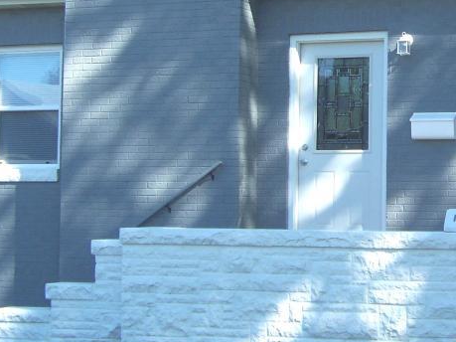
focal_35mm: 96
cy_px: 64
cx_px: 441
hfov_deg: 19.9
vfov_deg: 15.3
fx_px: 1264
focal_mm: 6.75
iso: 64
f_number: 2.8
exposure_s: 1/400
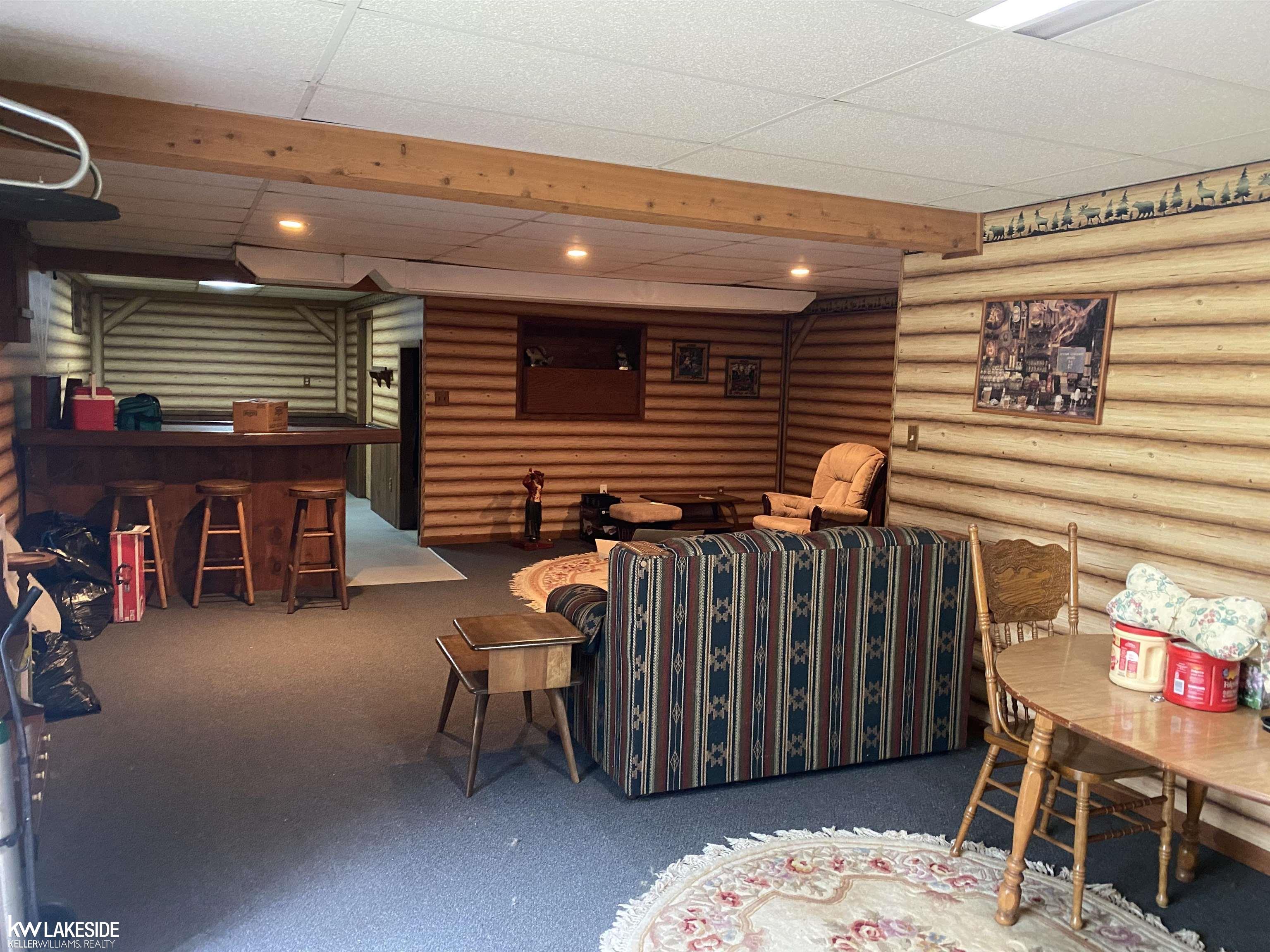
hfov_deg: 67.3
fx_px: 954
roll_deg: -2.0
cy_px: 476
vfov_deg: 53.1
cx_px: 635
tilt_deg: -6.0
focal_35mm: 26
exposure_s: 1/30
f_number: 1.8
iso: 500
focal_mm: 4.25
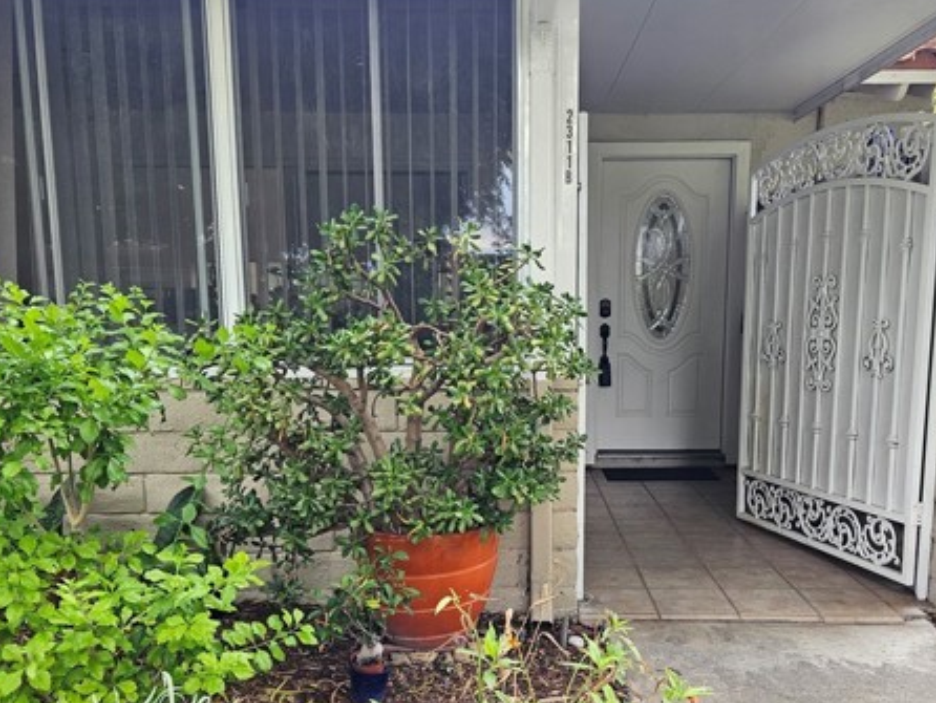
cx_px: 510
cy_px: 451
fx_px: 893
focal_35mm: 33
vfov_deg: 42.6
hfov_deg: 55.2
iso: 100
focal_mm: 5.4
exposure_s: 1/180
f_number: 1.8
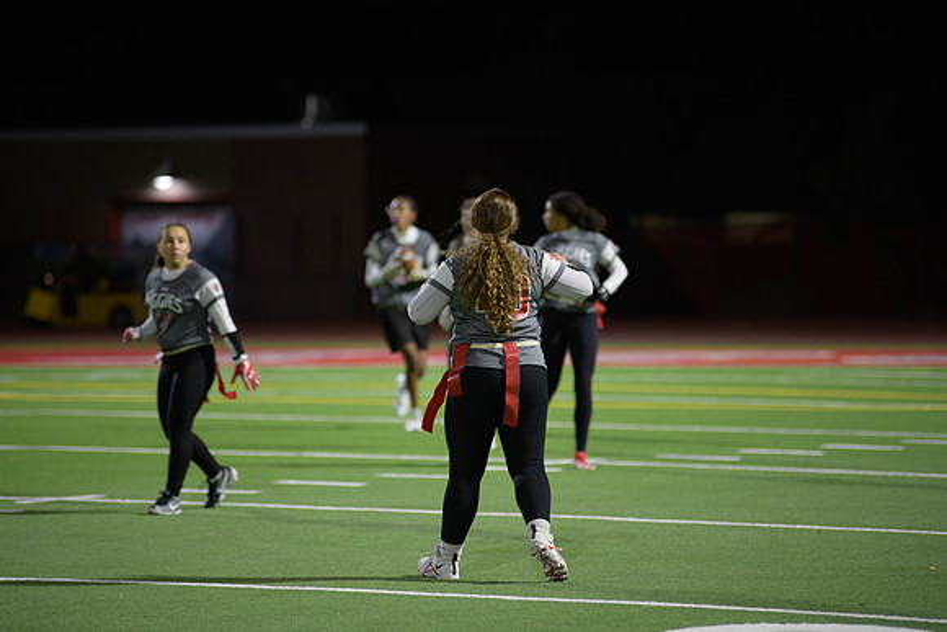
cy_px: 316
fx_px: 5262
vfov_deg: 6.9
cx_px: 474
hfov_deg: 10.3
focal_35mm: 200
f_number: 2.8
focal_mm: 200
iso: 1100
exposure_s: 1/200
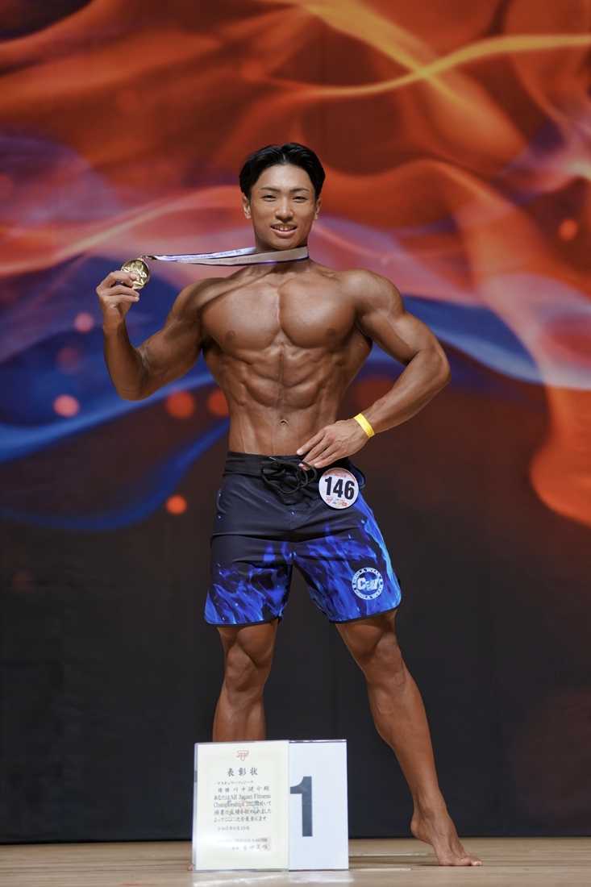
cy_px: 444
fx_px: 3325
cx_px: 296
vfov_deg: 15.2
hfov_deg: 10.2
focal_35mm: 135
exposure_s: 1/160
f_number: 2.8
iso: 640
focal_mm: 135
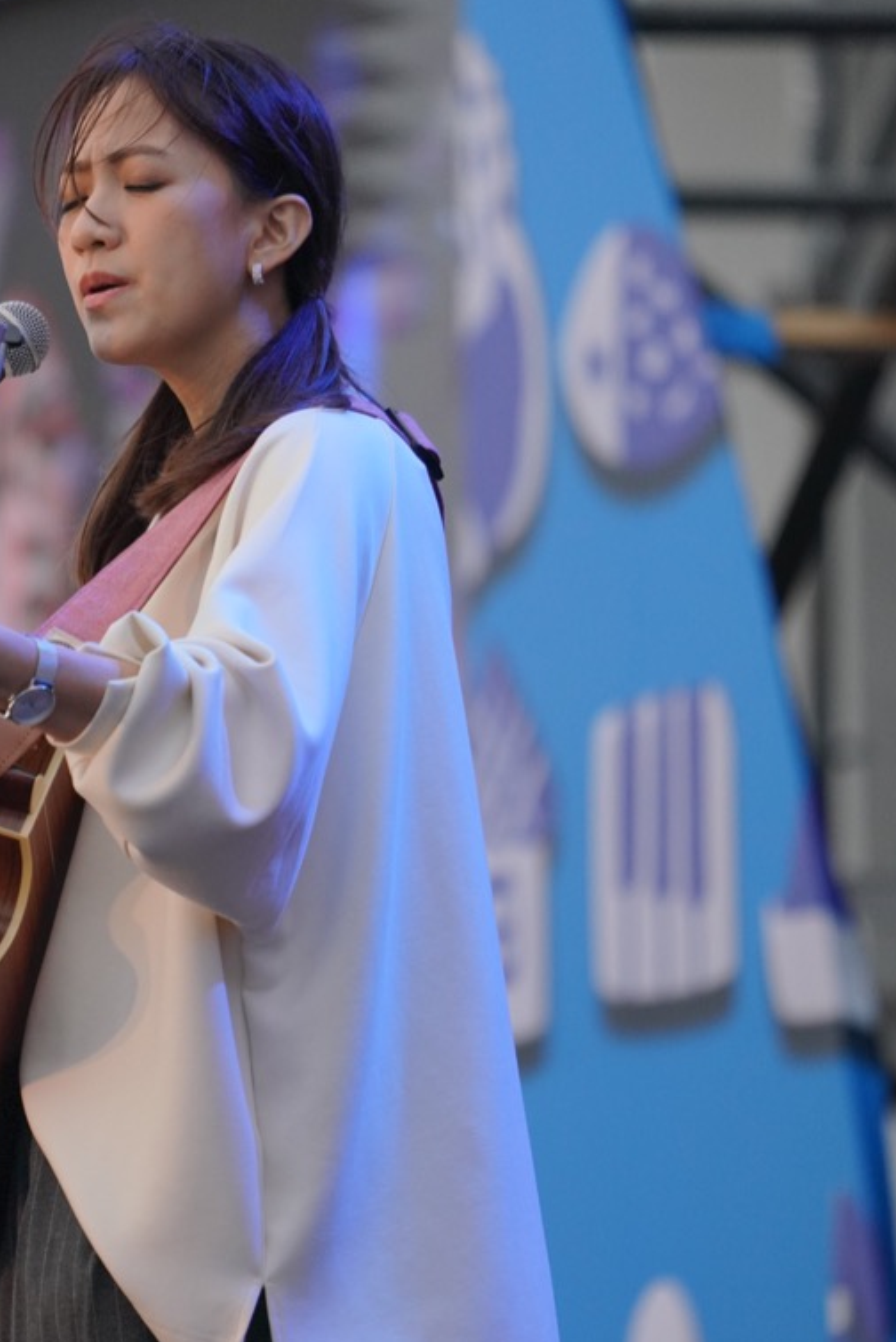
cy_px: 670
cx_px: 174
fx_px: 25287
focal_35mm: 678
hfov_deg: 2.0
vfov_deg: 3.0
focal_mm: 400
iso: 2000
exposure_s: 1/1000
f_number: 5.6
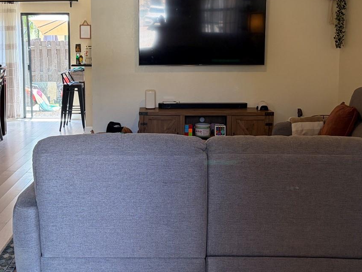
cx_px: 133
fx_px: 512
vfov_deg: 29.5
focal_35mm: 49
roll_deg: +0.7
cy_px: 93
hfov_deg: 38.6
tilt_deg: -4.6
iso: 125
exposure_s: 1/129
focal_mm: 5.96
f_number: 1.6
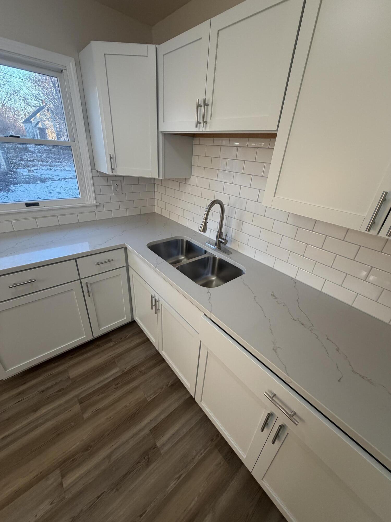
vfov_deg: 102.1
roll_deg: -4.7
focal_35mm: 14
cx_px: 196
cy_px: 261
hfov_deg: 85.7
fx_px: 211
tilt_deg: -27.3
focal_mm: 2.22
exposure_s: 1/120
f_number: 2.2
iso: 200
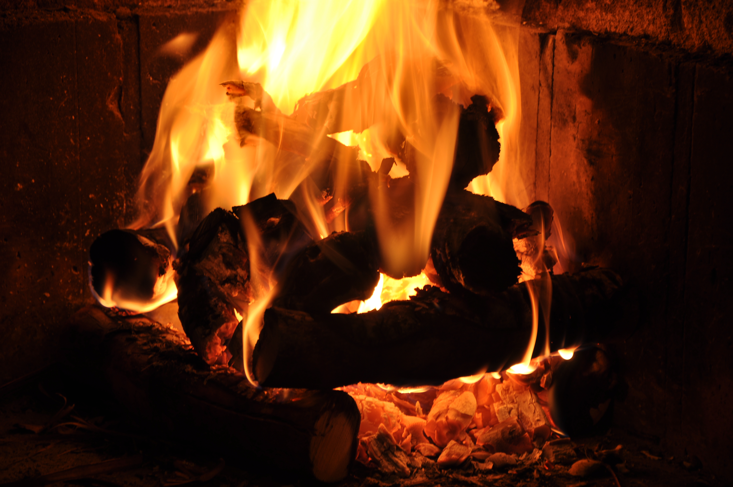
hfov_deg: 13.1
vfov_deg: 8.7
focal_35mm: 158
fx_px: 3203
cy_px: 244
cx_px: 366
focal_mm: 105
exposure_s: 1/13
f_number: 5.6
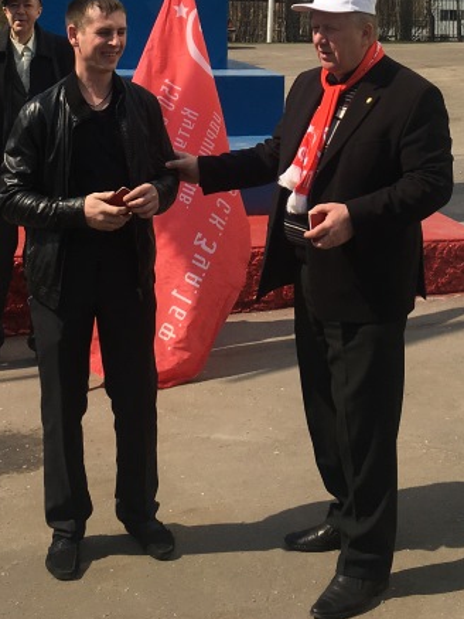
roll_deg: -1.6
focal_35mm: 68
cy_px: -57
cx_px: 272
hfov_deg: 21.6
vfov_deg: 26.4
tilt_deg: +1.7
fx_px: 1215
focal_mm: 4.15
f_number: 2.2
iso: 25
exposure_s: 1/2959
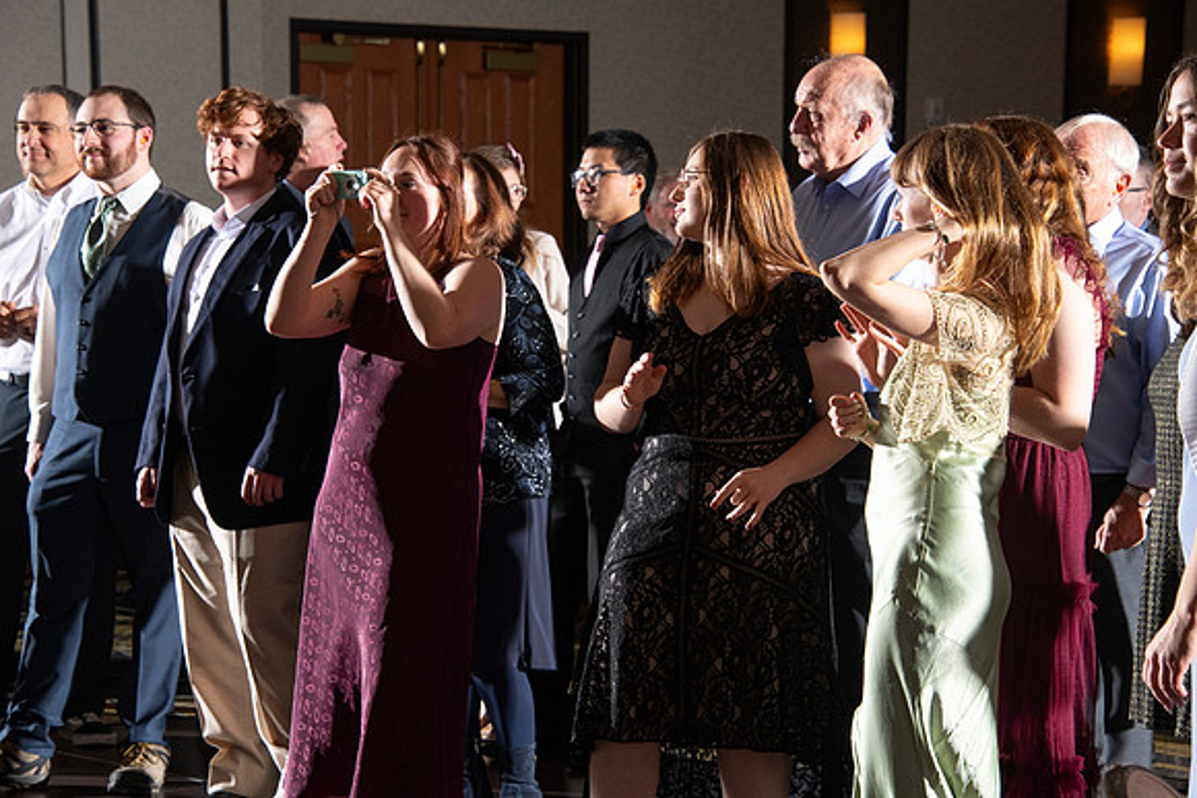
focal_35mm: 125
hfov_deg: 16.4
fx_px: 4157
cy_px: 399
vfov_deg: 11.0
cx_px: 598
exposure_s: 1/160
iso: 800
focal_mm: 125
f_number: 9
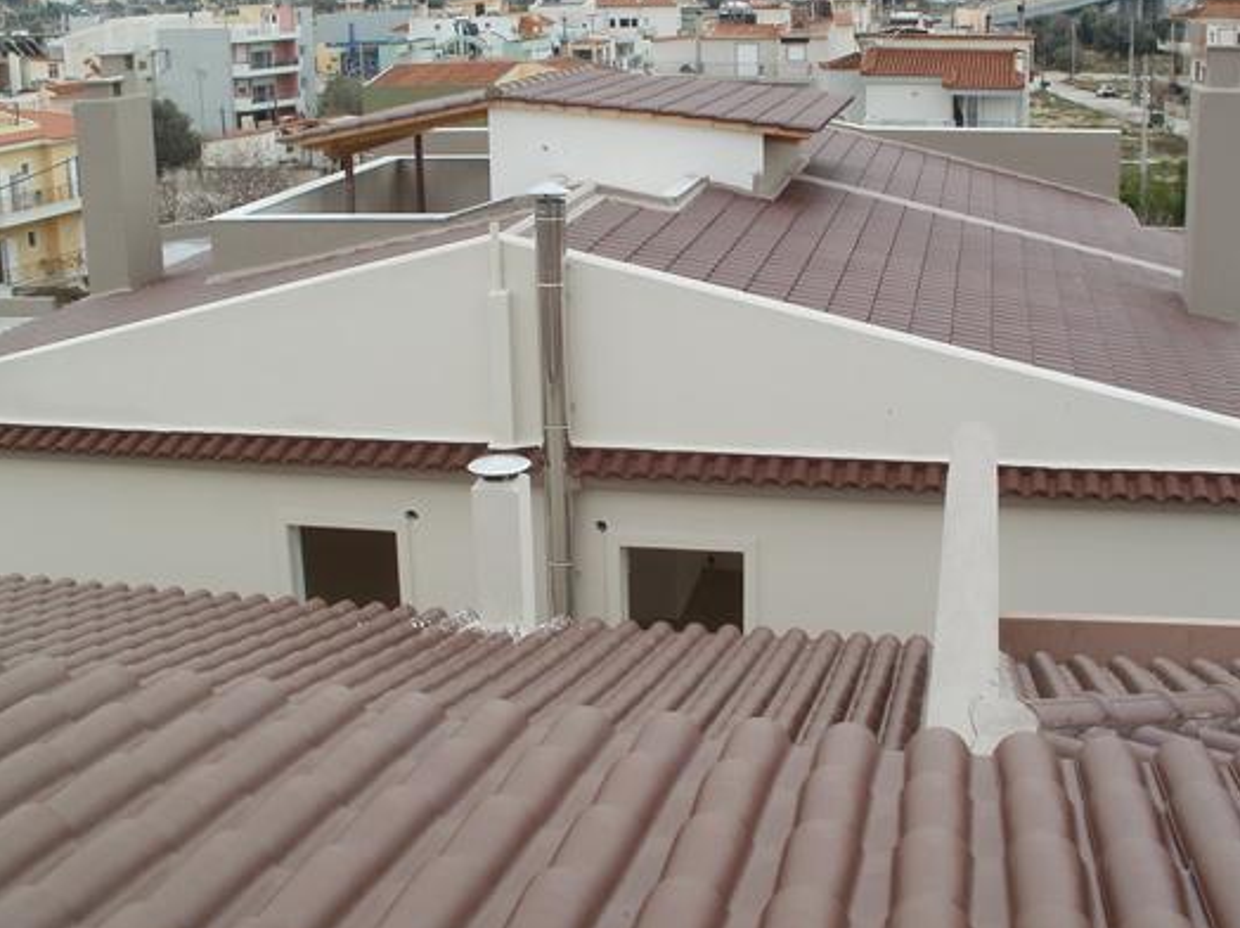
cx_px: 639
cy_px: 420
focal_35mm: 44
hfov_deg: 43.0
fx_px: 1575
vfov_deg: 32.8
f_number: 5.6
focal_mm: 6.3
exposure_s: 1/100
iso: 100
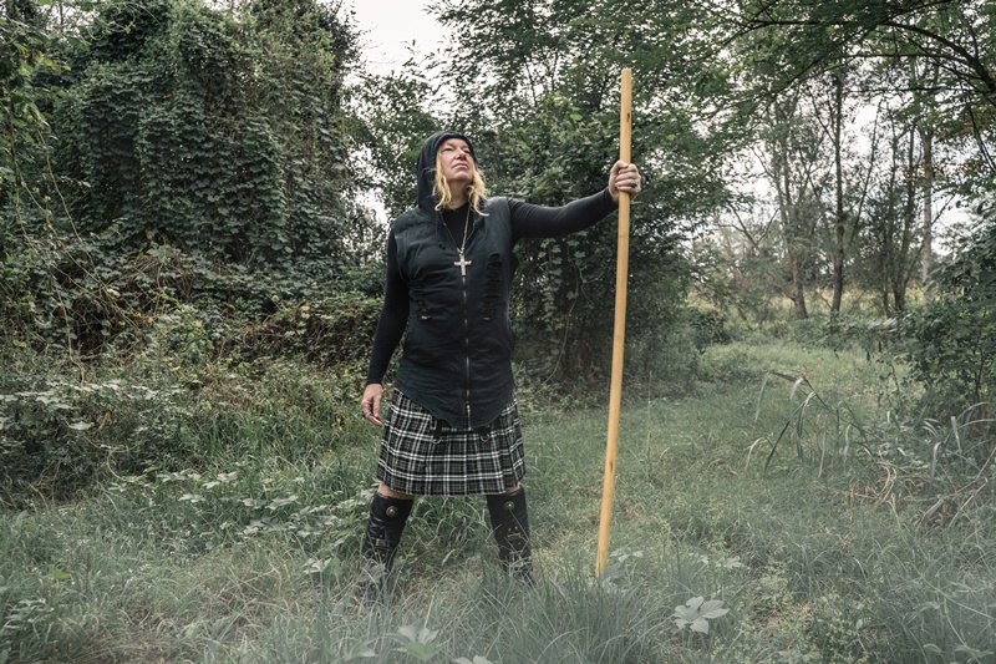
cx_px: 498
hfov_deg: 63.7
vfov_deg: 44.9
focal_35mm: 29
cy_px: 332
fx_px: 802
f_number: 5.6
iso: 400
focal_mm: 29
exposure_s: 1/320
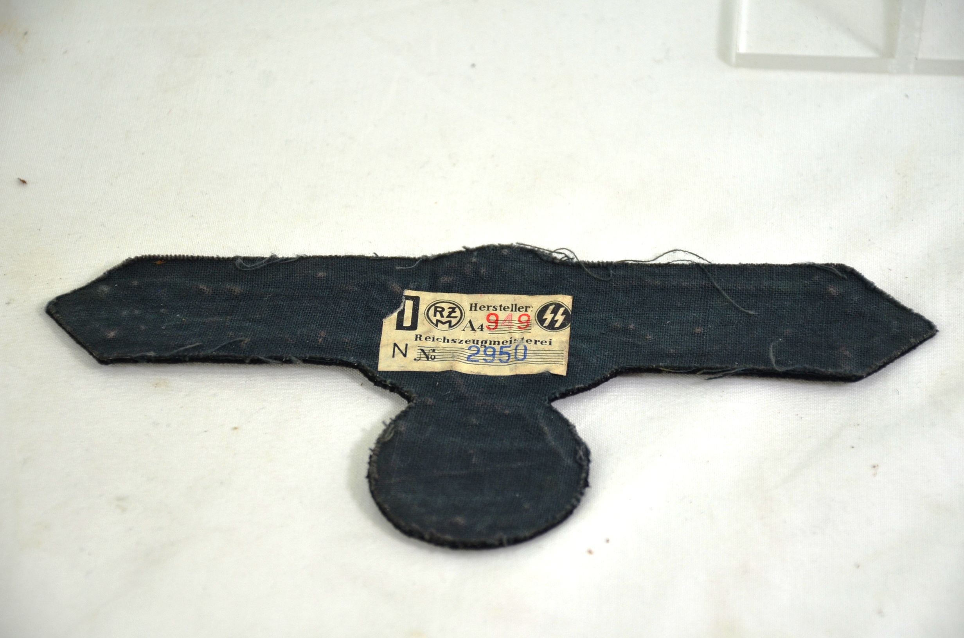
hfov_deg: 16.1
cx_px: 482
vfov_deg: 10.7
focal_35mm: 128
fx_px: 3407
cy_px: 319
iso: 400
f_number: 5.6
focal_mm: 85
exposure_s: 1/320
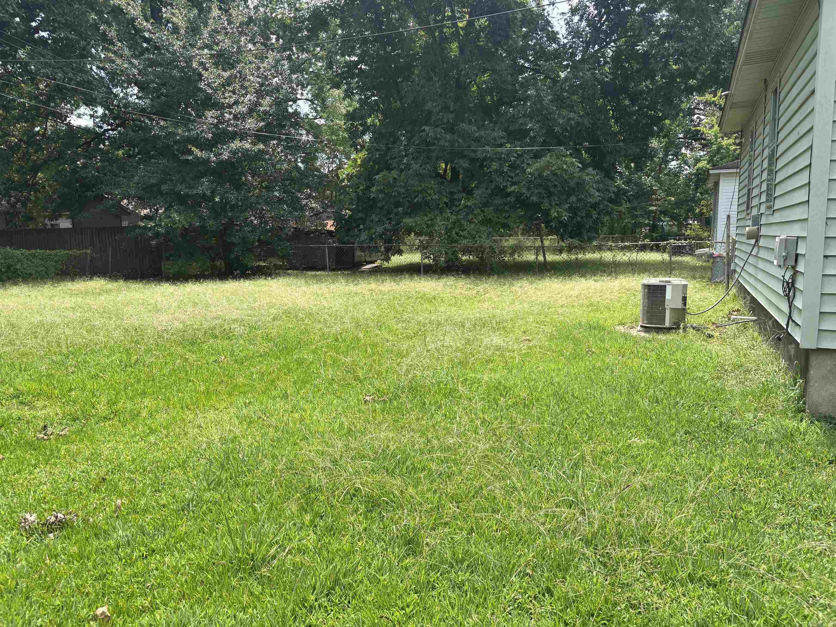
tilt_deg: -5.3
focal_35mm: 26
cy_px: 314
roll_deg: +0.8
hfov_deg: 67.3
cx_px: 418
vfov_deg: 53.1
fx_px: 628
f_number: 1.6
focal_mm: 5.96
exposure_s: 1/1016
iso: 50
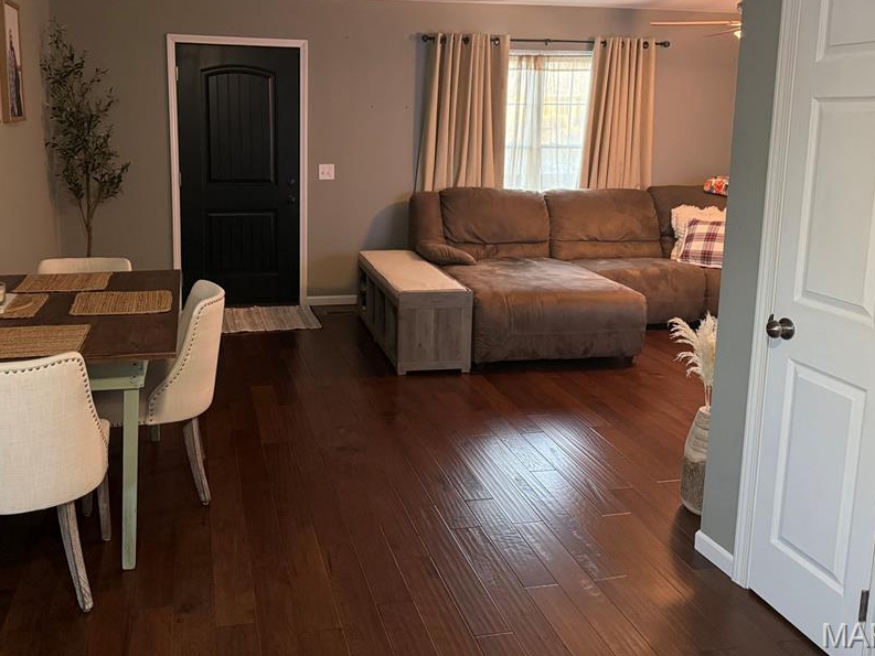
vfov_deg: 45.0
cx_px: 367
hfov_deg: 58.0
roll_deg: -0.9
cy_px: 235
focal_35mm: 31
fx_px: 784
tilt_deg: -9.3
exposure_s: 1/40
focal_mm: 6.76
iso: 800
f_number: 1.78
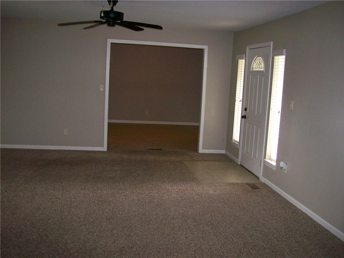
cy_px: 129
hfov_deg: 51.4
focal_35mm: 36
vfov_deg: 39.6
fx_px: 357
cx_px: 172
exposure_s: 1/64
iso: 140
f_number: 2.7
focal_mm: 6
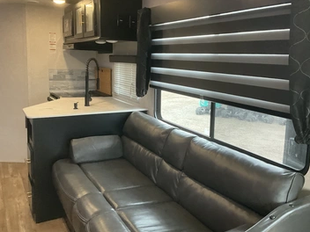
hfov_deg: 55.3
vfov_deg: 42.9
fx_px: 296
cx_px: 169
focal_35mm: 33
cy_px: 101
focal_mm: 3
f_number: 1.8
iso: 200
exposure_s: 1/60
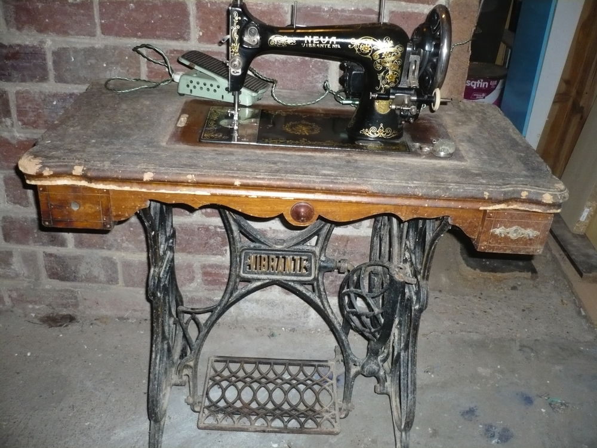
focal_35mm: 35
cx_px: 298
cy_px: 224
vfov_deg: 40.7
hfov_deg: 52.6
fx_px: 604
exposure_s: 1/30
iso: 320
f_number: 2.8
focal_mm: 5.8
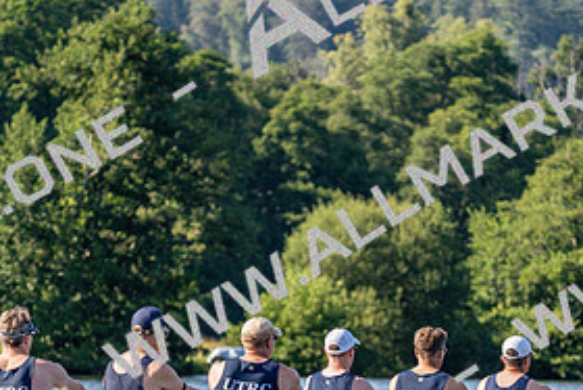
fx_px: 6708
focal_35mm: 414
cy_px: 385
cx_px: 360
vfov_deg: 3.3
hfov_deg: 5.0
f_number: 5.6
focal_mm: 200
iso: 400
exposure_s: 1/1600
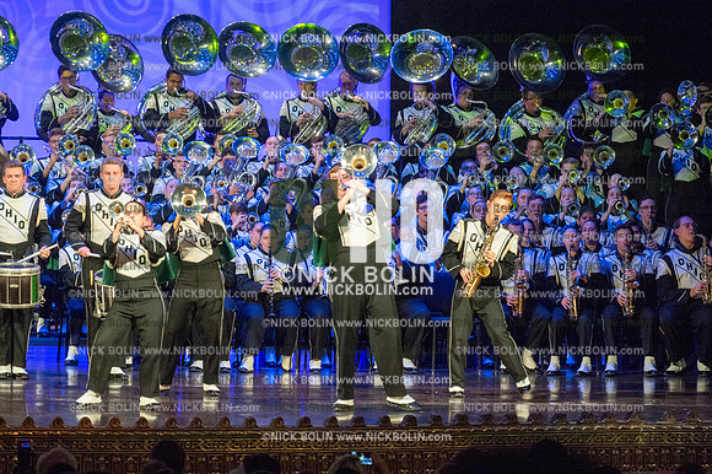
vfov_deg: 7.0
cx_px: 356
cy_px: 237
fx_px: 3854
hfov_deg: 10.6
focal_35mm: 195
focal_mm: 195
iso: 8000
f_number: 5.6
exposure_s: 1/320
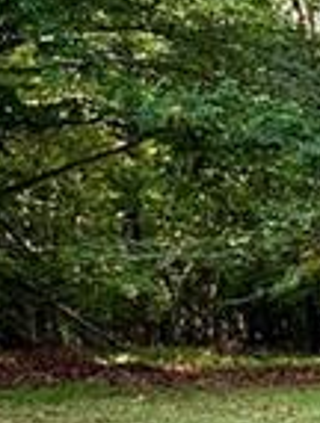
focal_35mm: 75
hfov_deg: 18.6
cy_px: 260
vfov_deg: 25.9
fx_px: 920
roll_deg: +1.8
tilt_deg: +0.7
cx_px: 391
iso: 125
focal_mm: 2.22
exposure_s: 1/99
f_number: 2.2
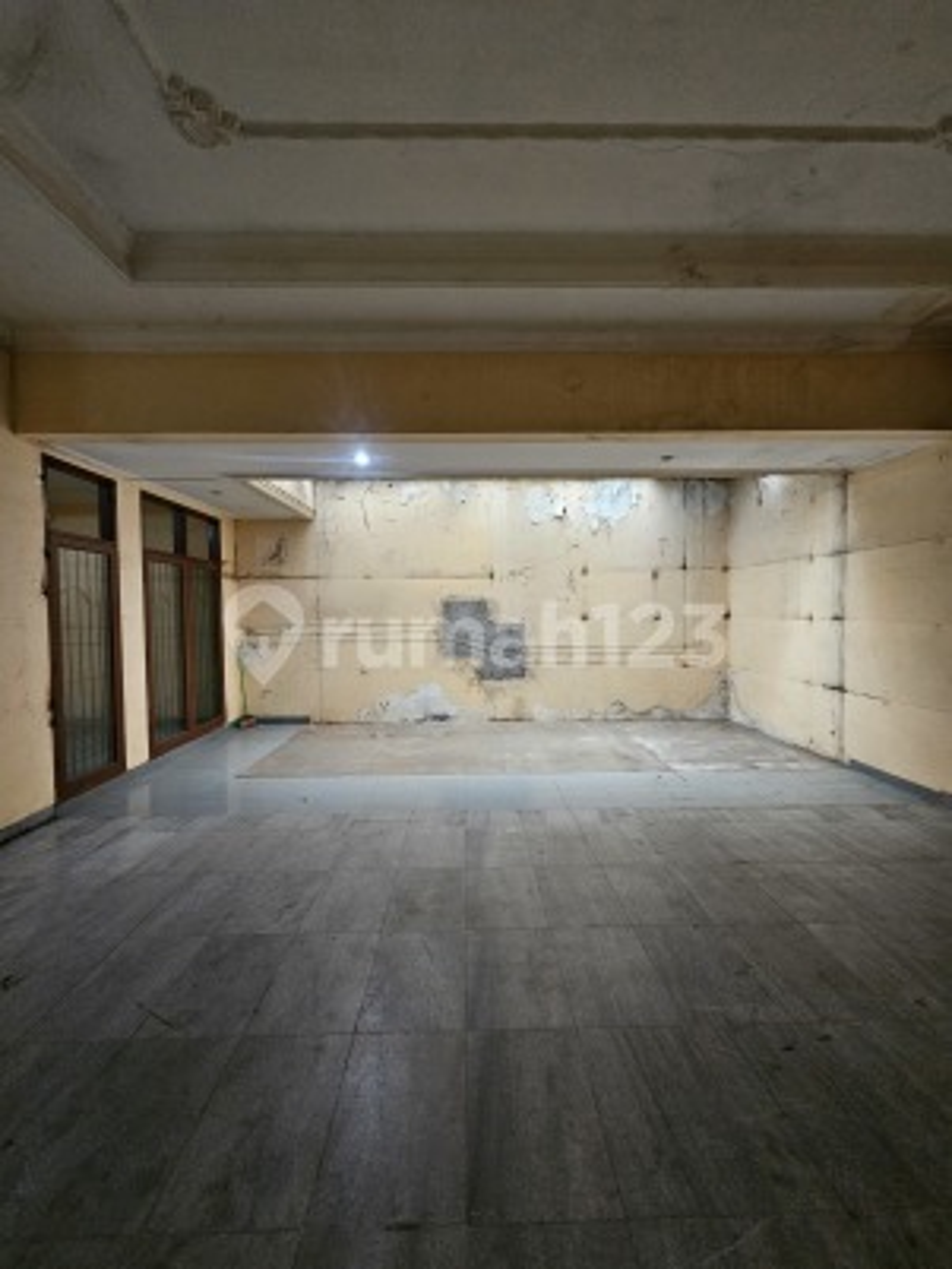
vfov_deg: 106.2
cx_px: 476
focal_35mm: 13
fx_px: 476
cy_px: 634
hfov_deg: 89.9
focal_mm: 2.2
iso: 400
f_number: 2.2
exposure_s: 1/33
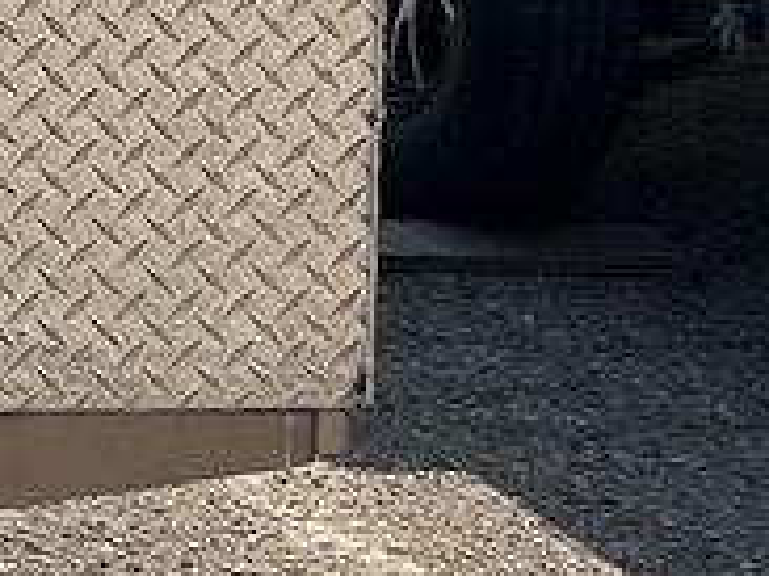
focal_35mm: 182
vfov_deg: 7.9
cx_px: -1076
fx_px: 4041
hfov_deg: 9.6
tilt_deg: -5.5
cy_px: -425
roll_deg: +1.0
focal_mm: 5.7
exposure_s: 1/11364
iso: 50
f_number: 1.5
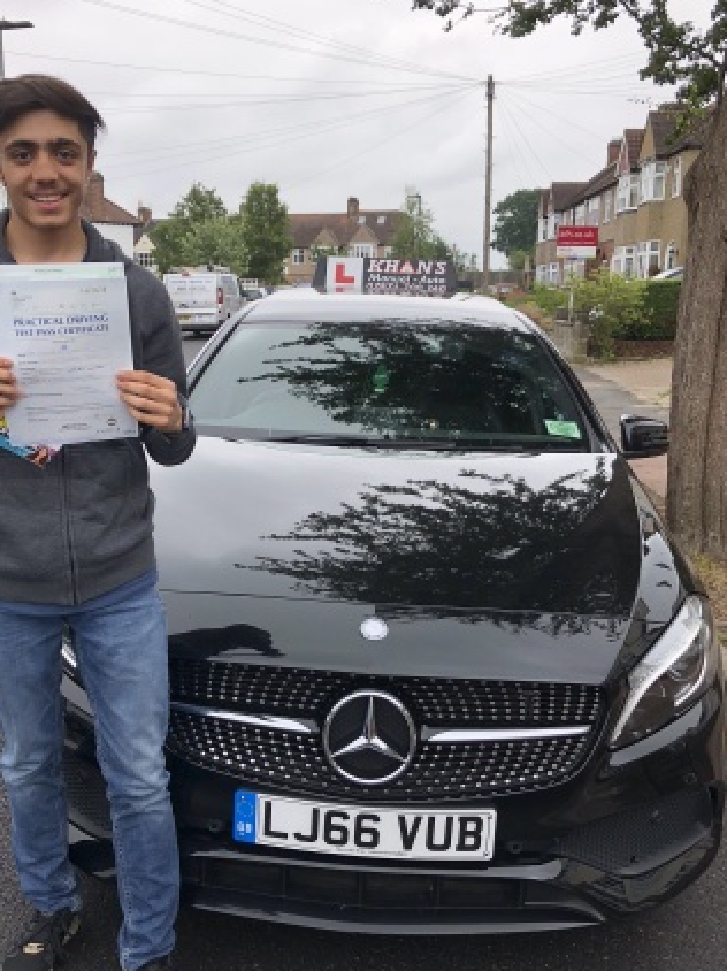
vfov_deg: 54.0
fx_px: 953
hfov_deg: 41.7
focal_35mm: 34
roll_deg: +0.1
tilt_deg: -11.7
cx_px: 311
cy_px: 504
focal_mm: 3.99
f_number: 1.8
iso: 20
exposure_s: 1/381
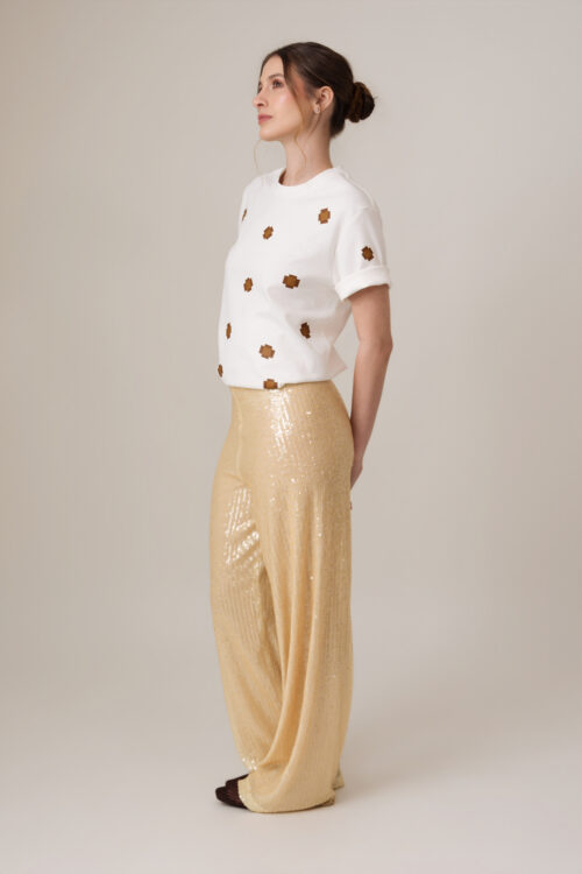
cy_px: 437
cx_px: 291
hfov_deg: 25.1
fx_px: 1309
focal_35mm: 54
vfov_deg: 36.9
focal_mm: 36
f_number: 5
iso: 100
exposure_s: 1/160
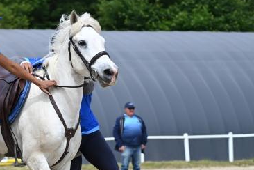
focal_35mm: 284
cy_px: 115
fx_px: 2004
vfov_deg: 4.8
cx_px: -18
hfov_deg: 7.2
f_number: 5.6
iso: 280
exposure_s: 1/1250
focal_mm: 130
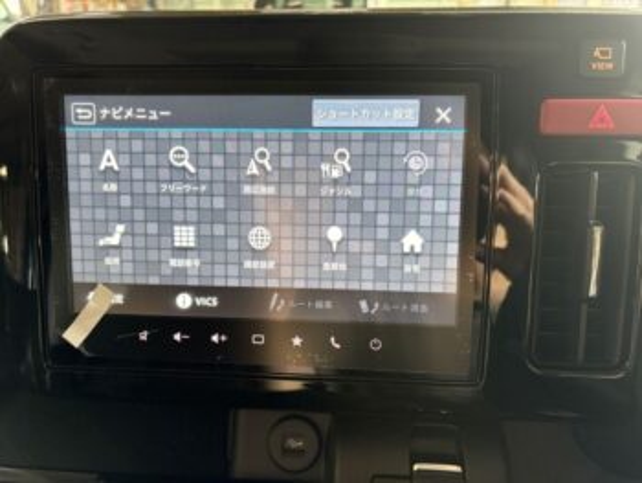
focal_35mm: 26
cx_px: 321
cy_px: 242
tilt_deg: -24.9
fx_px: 483
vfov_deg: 53.1
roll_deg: +0.8
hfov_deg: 67.3
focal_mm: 5.96
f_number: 1.6
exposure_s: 1/50
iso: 250
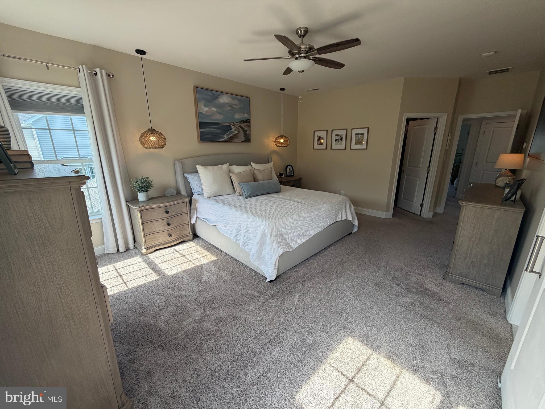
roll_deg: +0.6
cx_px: 272
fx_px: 220
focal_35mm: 14
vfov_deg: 85.7
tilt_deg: -15.1
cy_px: 204
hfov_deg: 102.1
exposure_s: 1/121
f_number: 2.2
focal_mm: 2.22
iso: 80
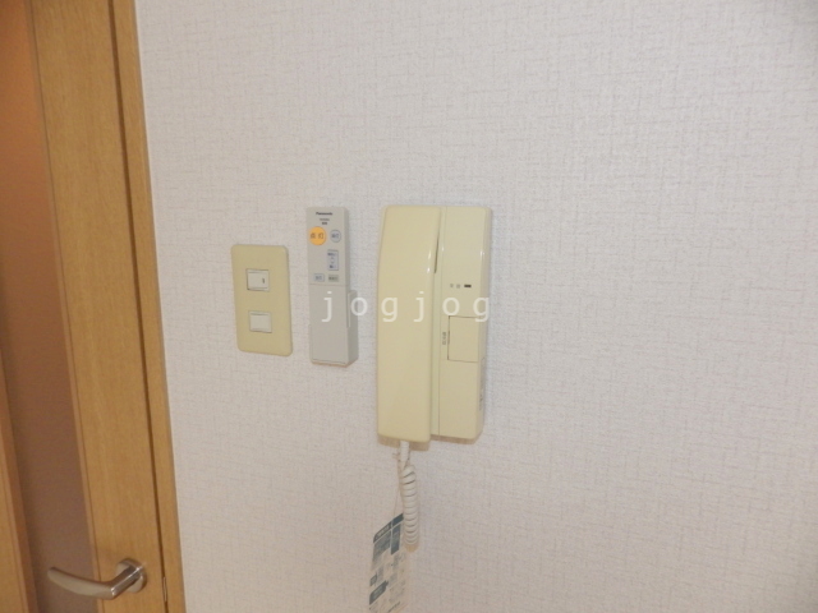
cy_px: 306
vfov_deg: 61.1
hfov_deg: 76.4
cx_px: 409
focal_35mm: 22
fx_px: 520
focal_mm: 4
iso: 160
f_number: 3.1
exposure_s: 1/45
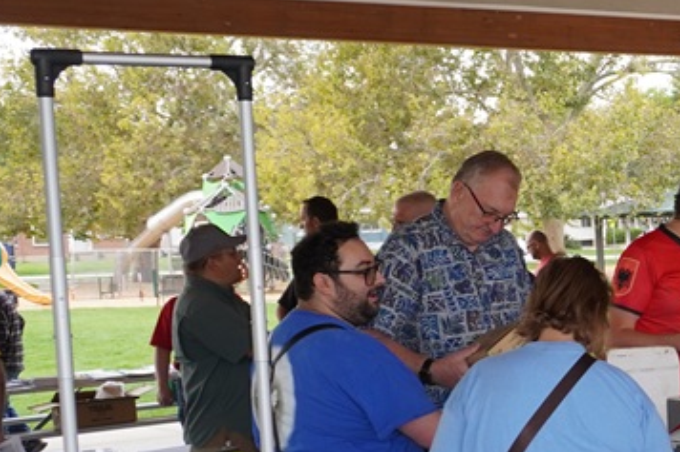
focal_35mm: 81
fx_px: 1529
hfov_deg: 22.1
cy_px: 334
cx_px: 921
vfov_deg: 16.8
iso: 250
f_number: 4
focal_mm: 16
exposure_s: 1/160
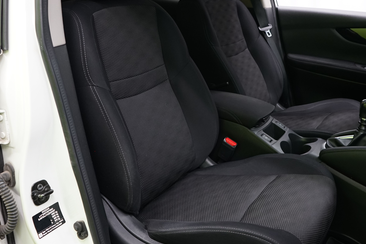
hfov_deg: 46.1
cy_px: 86
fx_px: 427
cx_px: 225
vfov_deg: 31.7
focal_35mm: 42
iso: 1250
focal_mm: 28
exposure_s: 1/25
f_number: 5.6
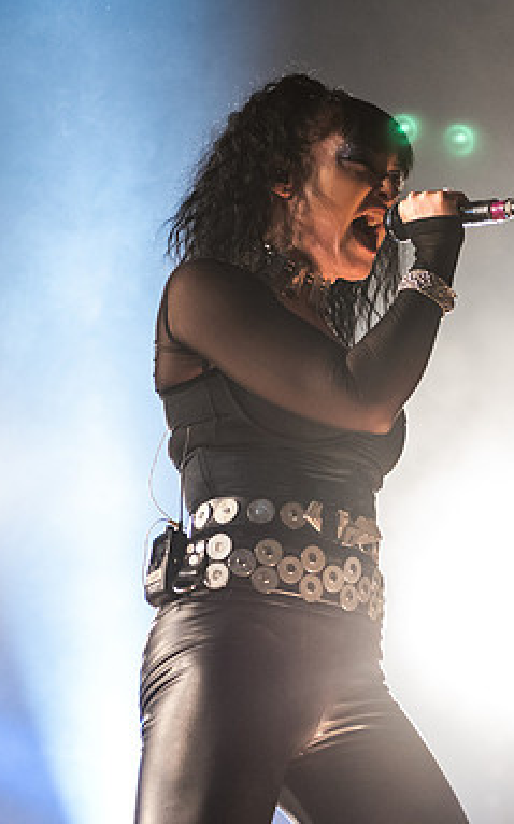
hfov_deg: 11.3
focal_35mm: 115
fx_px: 2580
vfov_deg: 18.1
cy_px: 388
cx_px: 455
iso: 3200
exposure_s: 1/320
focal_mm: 70
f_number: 3.2
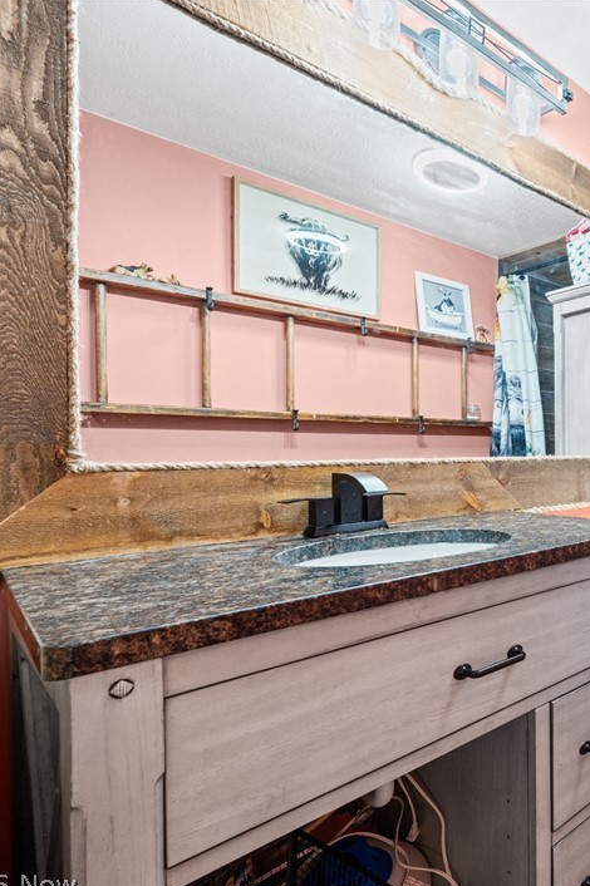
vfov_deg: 84.0
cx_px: 631
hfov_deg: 47.3
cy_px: 451
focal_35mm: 20
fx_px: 492
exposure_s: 1/1.67
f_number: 9
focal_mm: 13
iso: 250
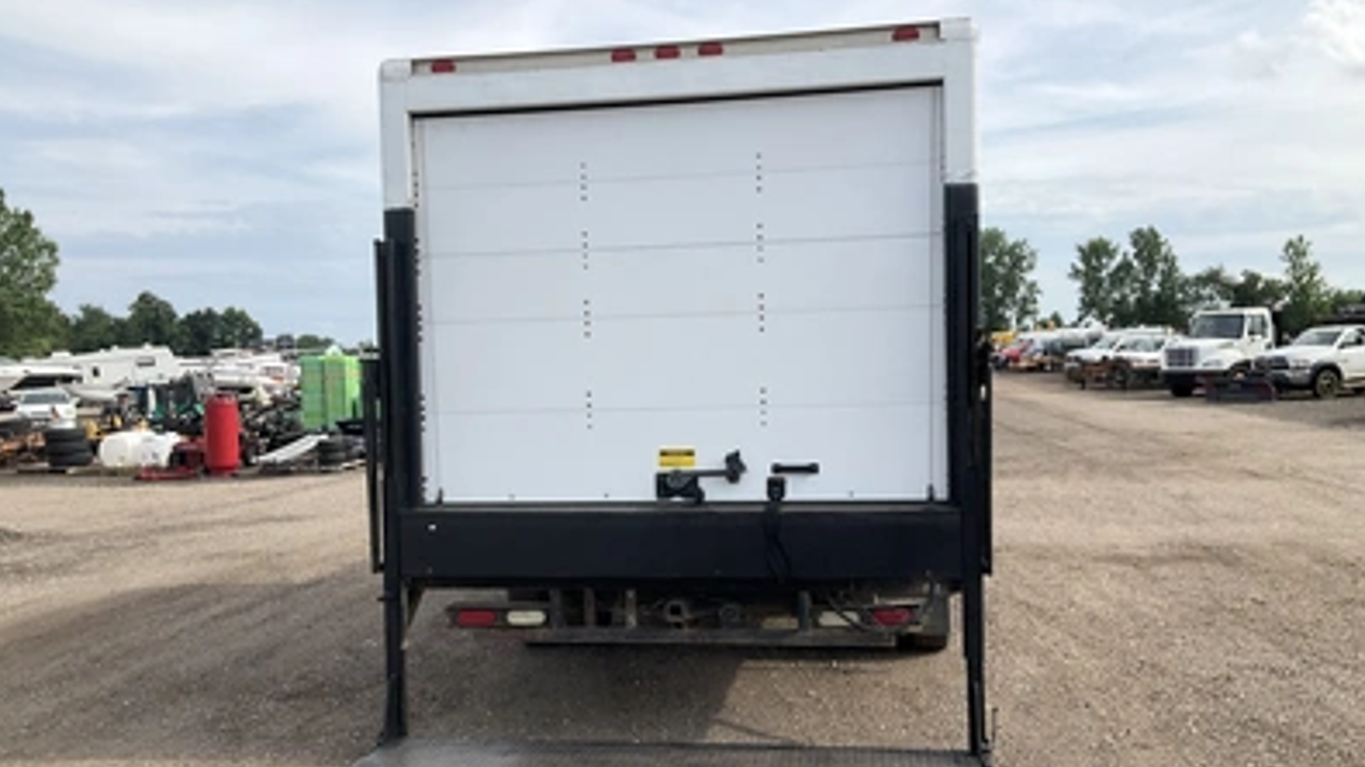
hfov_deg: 61.0
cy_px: 425
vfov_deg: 36.6
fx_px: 1158
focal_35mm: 32
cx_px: 681
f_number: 1.8
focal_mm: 3
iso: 25
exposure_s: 1/1786
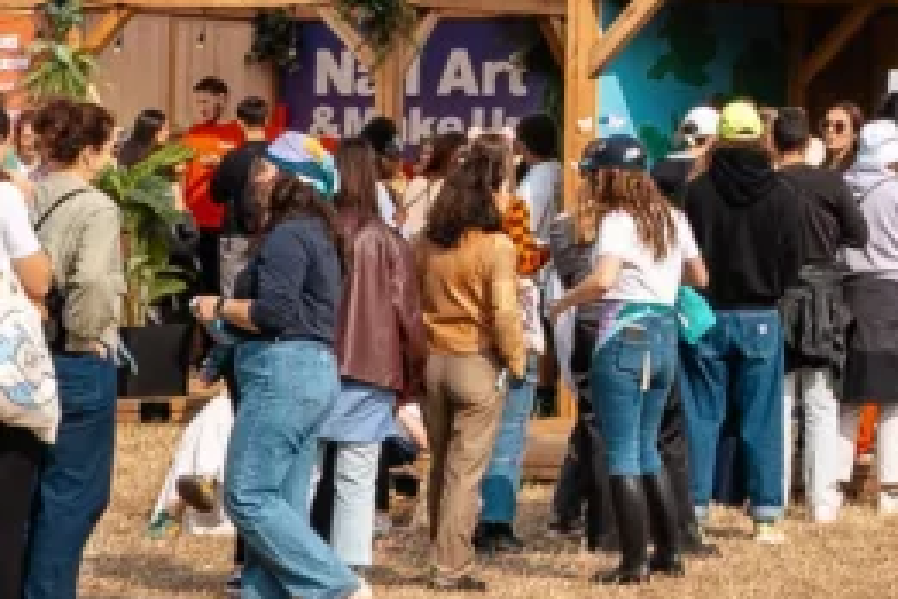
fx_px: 4116
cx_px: 1376
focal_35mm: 165
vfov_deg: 8.1
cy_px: -398
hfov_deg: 11.9
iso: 100
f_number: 8
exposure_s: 1/320
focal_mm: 28
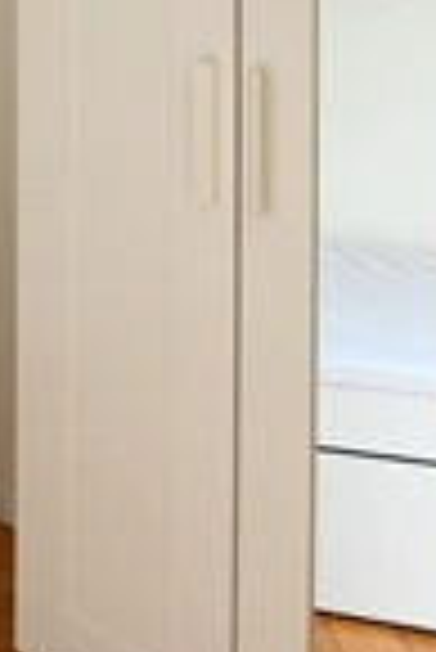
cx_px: -611
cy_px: -7
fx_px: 1196
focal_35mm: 66
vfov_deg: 28.5
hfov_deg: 14.1
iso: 200
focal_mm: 16
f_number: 11
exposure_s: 1/13
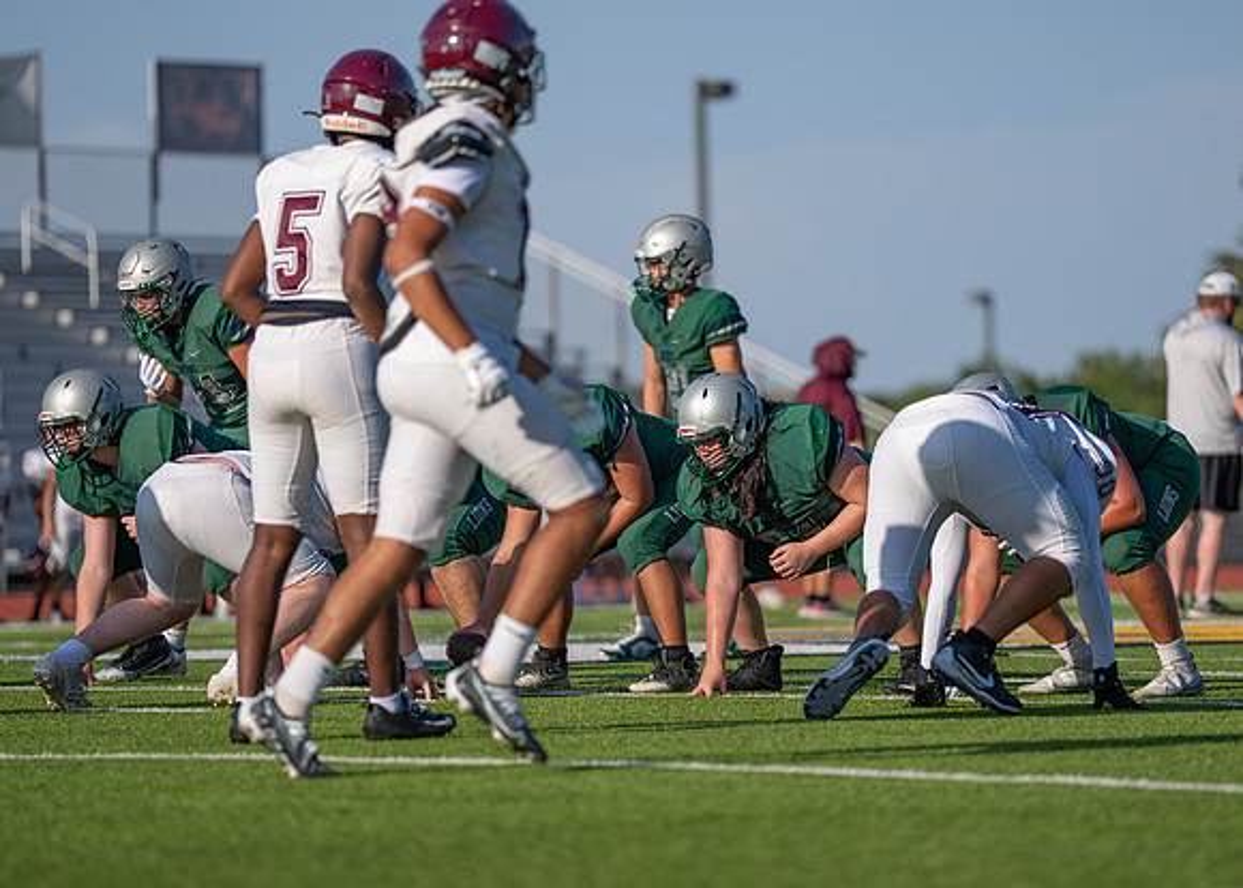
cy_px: 468
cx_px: 696
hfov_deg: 8.7
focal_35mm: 231
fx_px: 8141
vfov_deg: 6.2
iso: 160
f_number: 2.8
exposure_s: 1/3200
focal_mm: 200
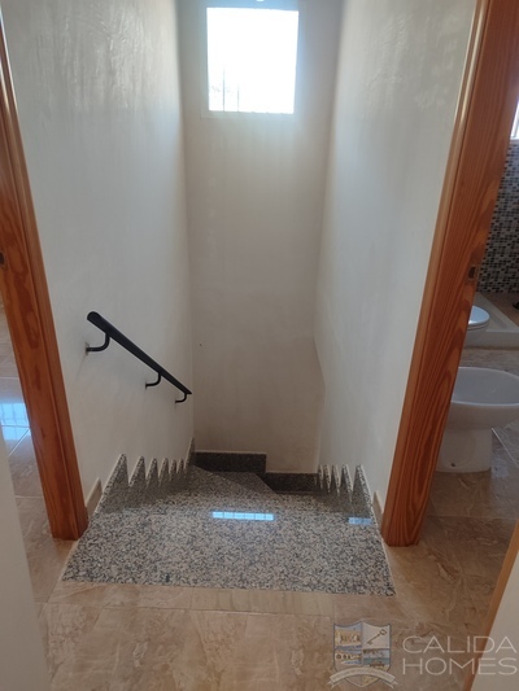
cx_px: 260
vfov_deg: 69.4
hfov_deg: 54.9
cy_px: 346
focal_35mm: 25
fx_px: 500
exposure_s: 1/50
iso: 106
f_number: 1.89
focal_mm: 5.95
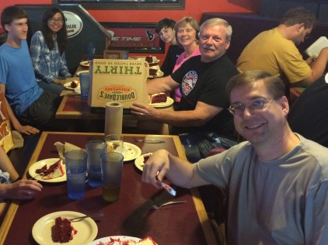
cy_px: 98
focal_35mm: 44
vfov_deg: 32.7
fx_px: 417
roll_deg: +0.6
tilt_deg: -18.6
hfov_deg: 41.9
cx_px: 88
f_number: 2.2
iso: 320
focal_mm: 4.15
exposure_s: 1/15
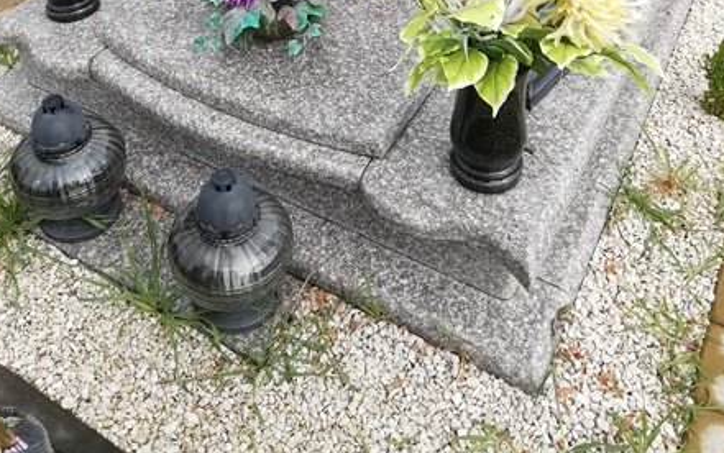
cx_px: 345
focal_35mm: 40
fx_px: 790
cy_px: -43
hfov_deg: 49.2
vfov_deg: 29.0
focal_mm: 3.21
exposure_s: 1/510
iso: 50
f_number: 2.2
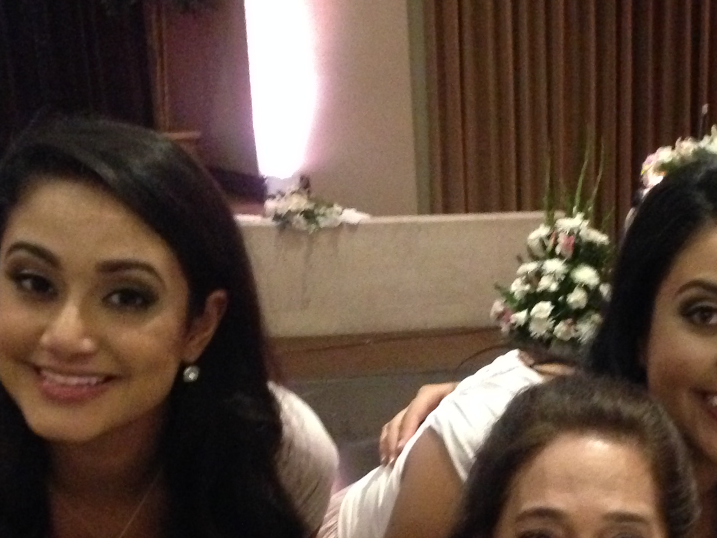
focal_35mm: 75
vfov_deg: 19.1
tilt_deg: -18.2
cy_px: 527
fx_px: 1553
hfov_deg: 25.6
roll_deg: +0.5
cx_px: 558
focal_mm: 4.12
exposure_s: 1/15
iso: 800
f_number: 2.4
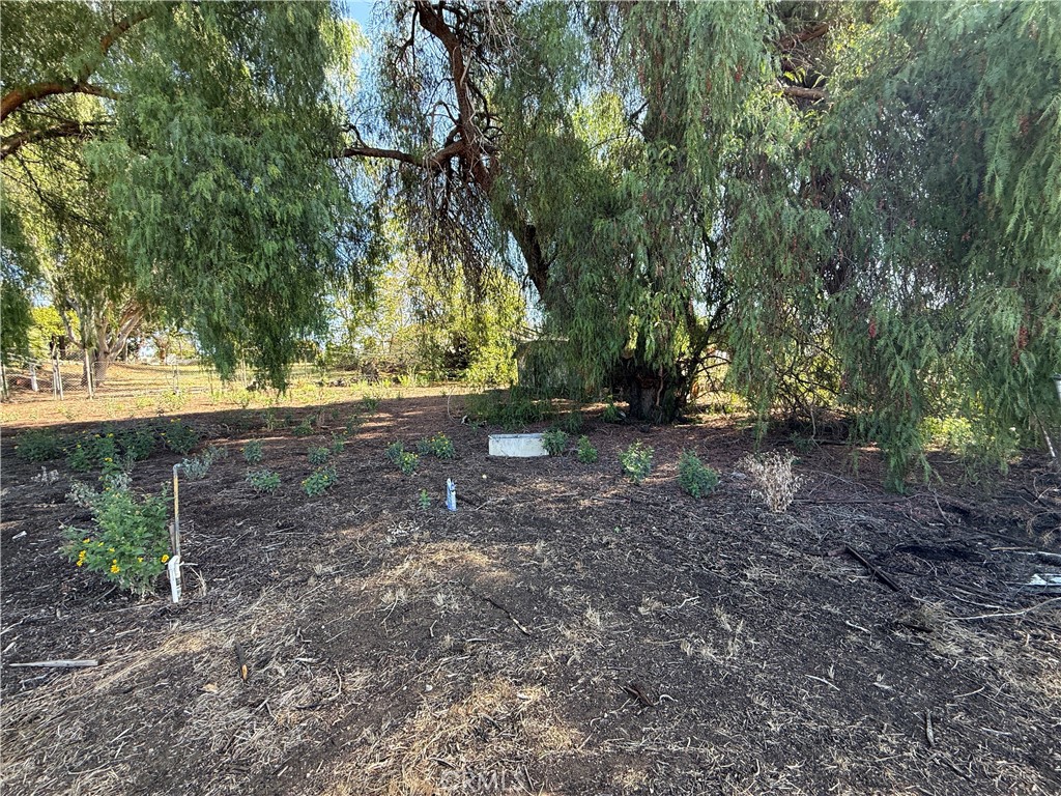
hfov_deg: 102.1
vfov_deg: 85.7
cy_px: 398
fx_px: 429
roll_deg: +3.1
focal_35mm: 14
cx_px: 530
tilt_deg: -3.8
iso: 50
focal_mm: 2.22
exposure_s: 1/159
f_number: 2.2
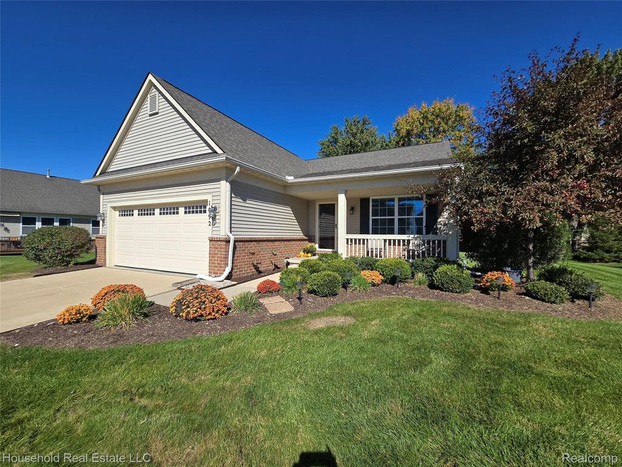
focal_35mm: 13
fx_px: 234
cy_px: 234
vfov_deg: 89.9
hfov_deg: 106.2
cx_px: 311
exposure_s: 1/2614
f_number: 2.2
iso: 50
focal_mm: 2.2
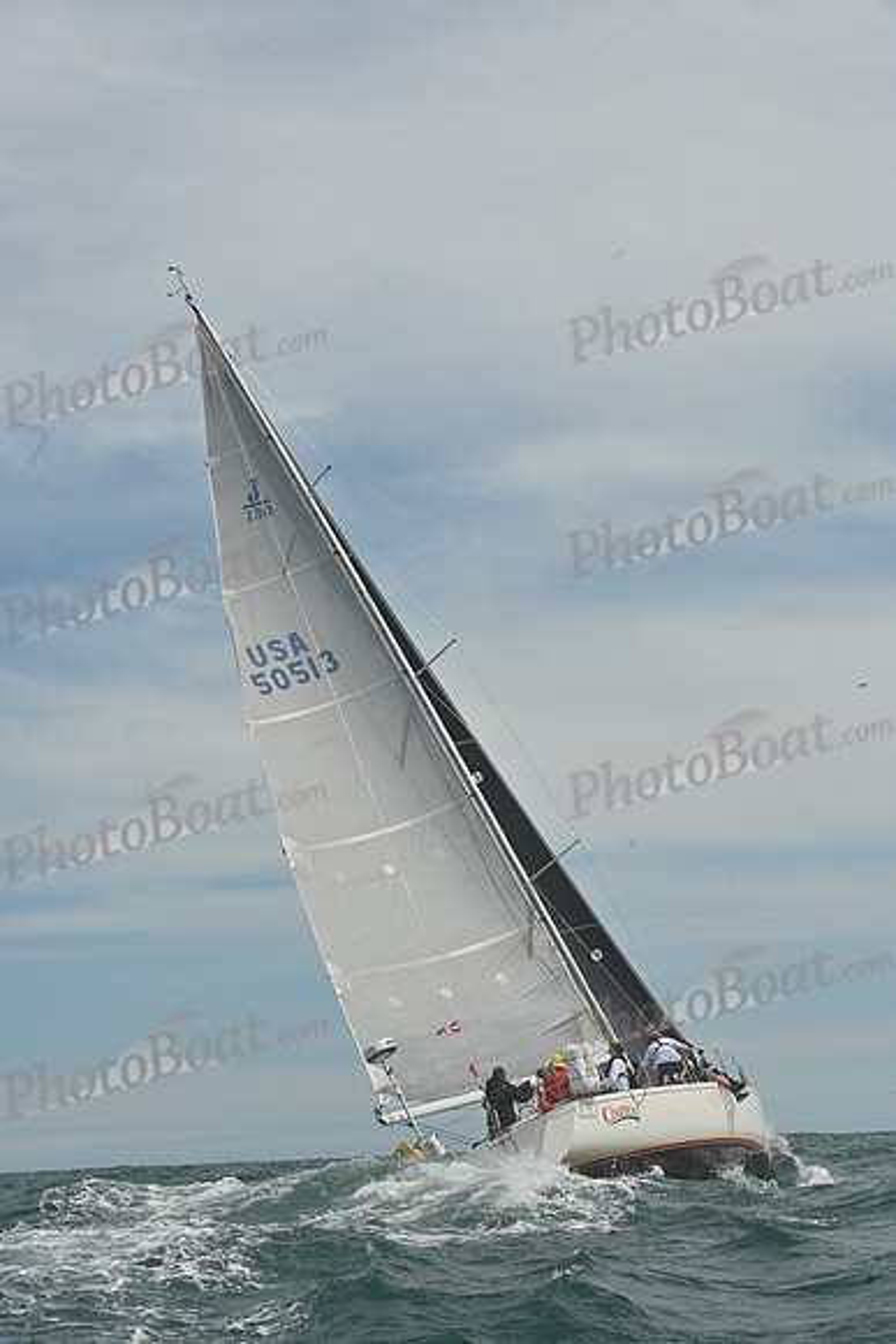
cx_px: 448
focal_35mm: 70
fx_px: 2612
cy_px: 672
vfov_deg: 28.8
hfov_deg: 19.5
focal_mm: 70
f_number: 14
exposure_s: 1/1250
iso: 320
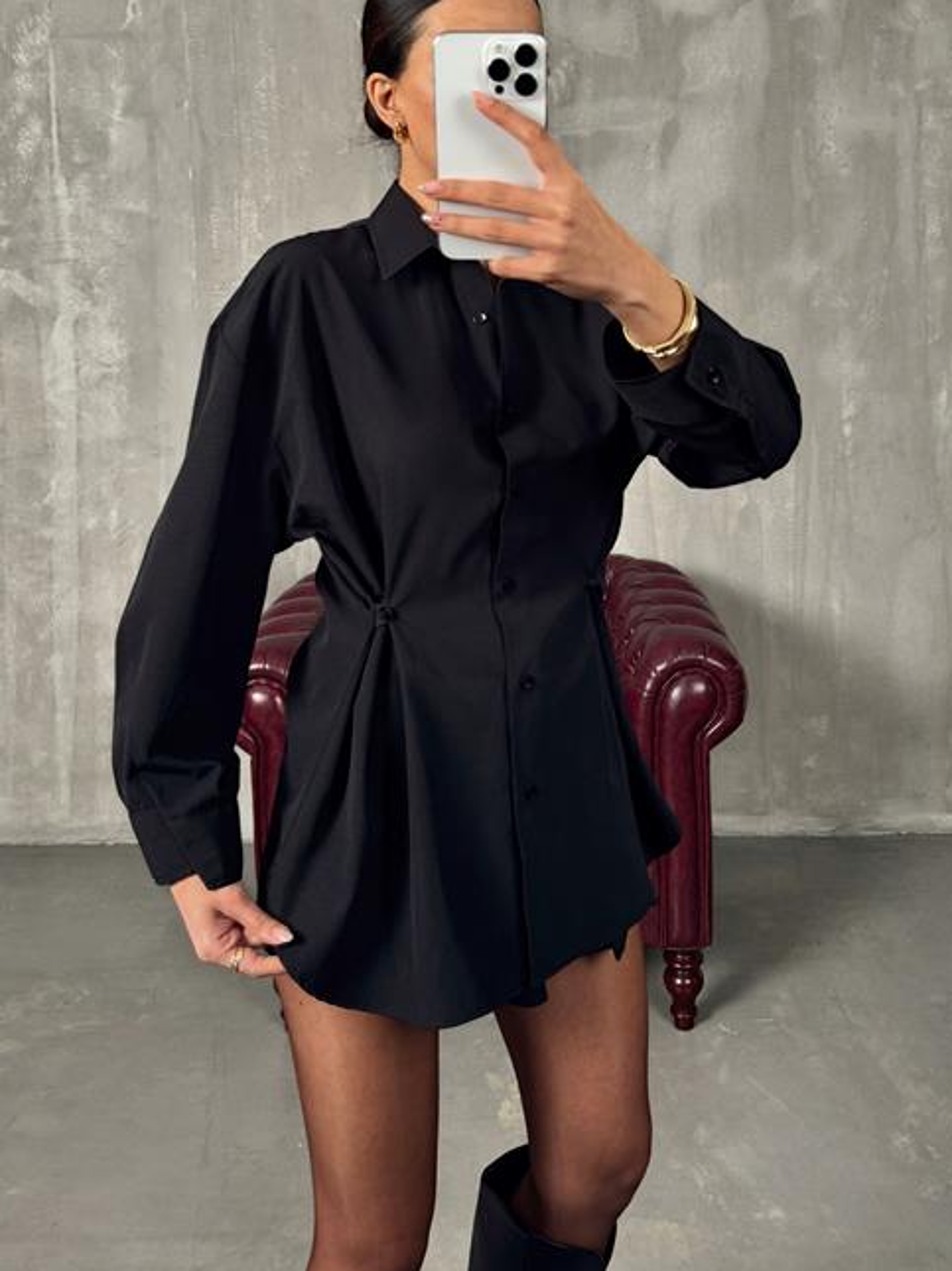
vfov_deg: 50.9
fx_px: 1285
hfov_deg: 40.7
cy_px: 355
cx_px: 490
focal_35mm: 35
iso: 200
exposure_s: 1/90
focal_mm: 6.76
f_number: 1.78
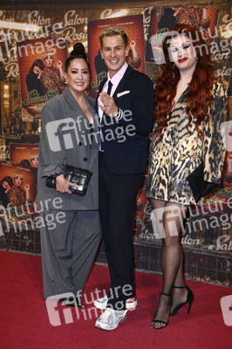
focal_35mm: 58
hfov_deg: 23.3
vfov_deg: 34.5
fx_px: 562
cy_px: 174
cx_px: 116
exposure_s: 1/250
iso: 1250
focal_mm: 58
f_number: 5.6
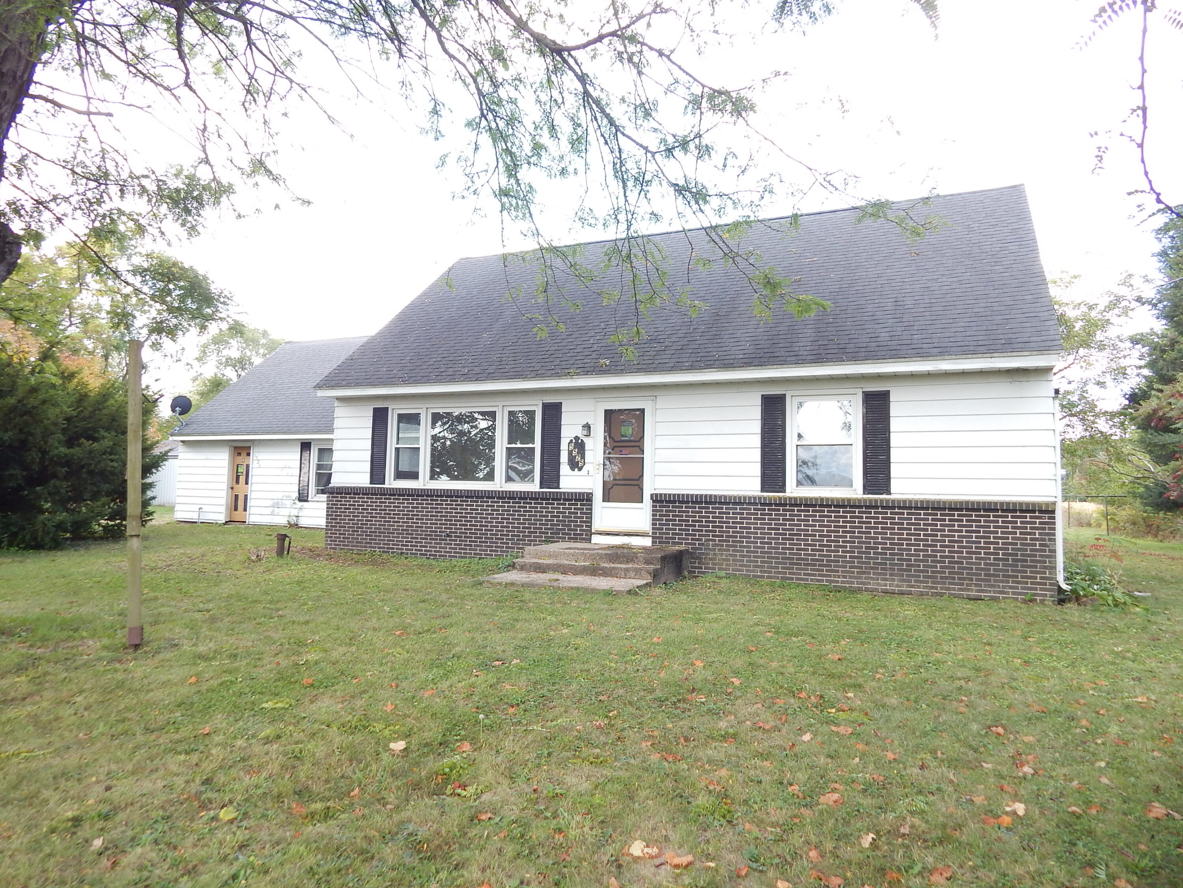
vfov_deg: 61.1
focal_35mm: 22
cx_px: 592
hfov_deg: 76.4
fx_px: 752
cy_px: 444
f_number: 3
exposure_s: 1/100
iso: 125
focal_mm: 4
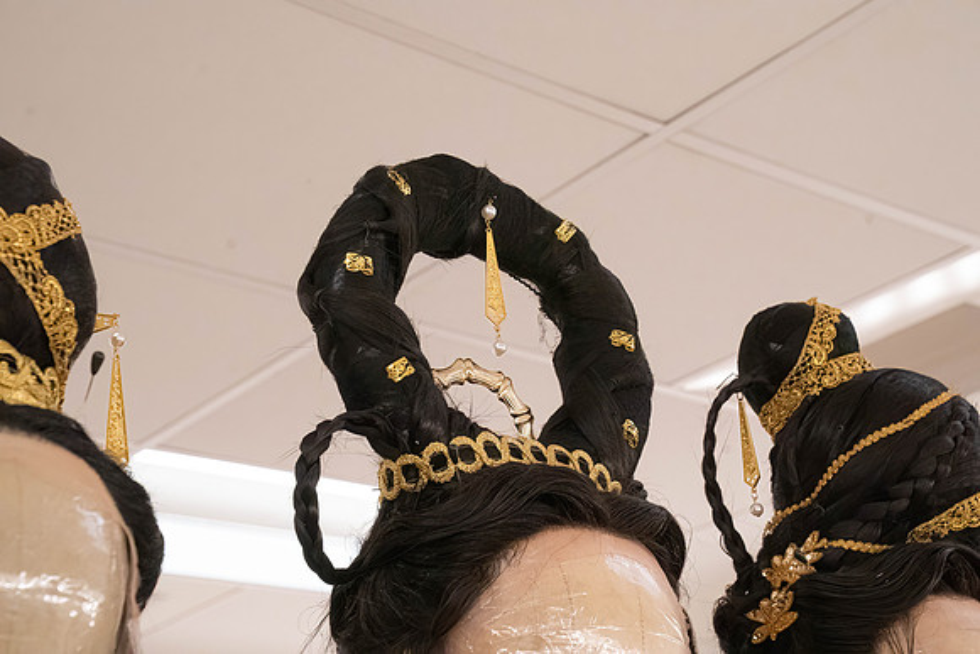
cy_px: 327
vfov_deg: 19.5
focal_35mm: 70
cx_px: 490
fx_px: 1906
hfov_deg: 28.8
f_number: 9
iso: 16000
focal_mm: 70
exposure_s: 1/500
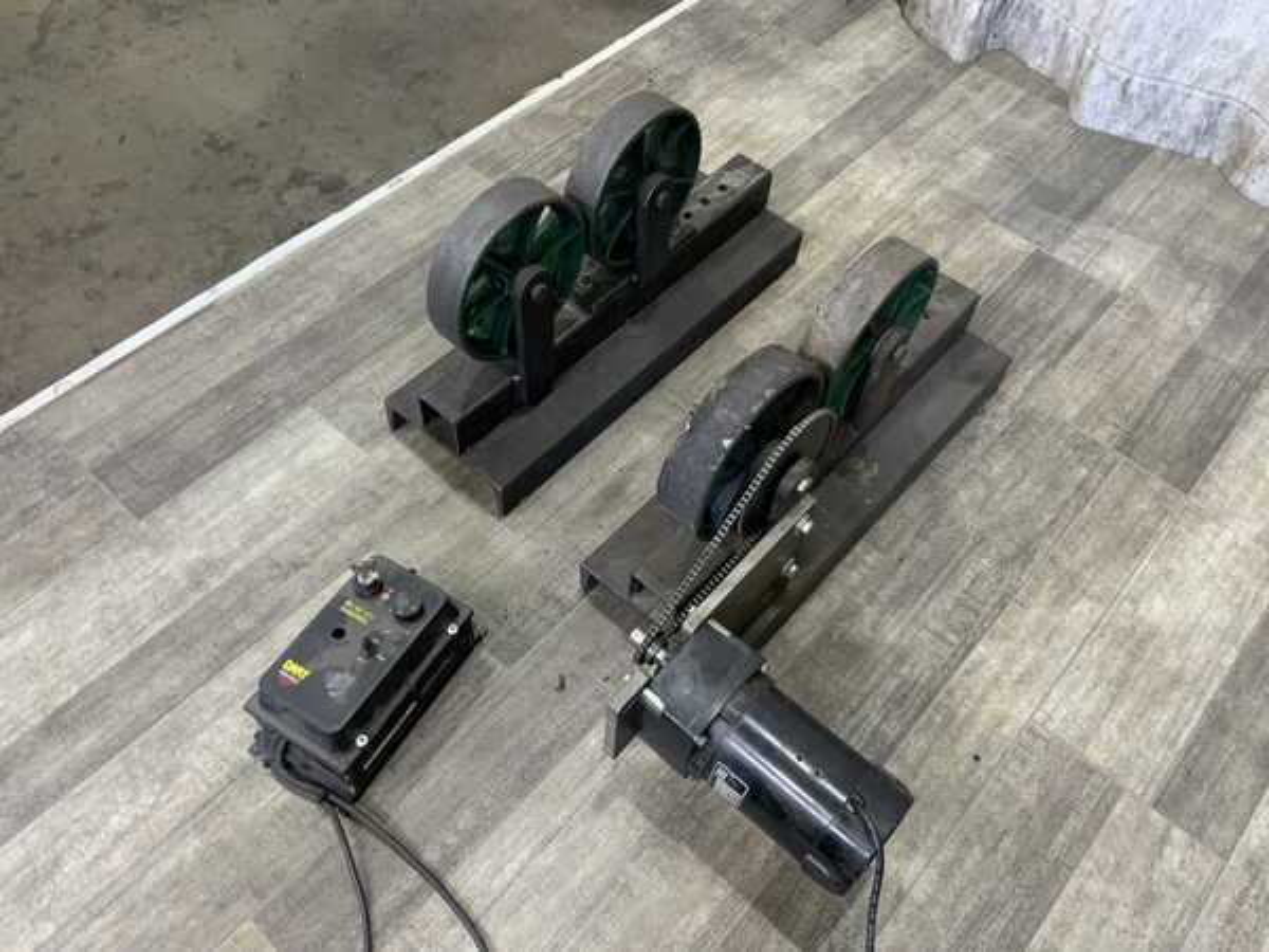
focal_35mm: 29
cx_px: 634
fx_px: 1063
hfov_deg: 61.7
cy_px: 476
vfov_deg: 48.2
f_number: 1.8
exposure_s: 1/60
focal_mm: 3
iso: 125
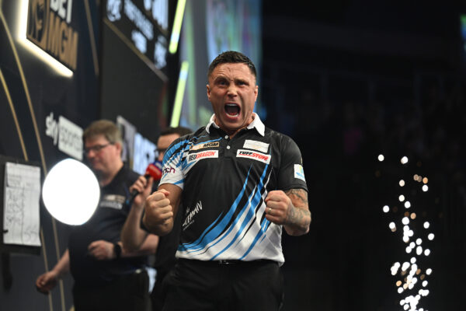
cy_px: 156
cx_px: 233
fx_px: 1553
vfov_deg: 11.4
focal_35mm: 120
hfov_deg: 17.1
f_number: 2.8
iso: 2500
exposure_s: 1/800
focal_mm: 120
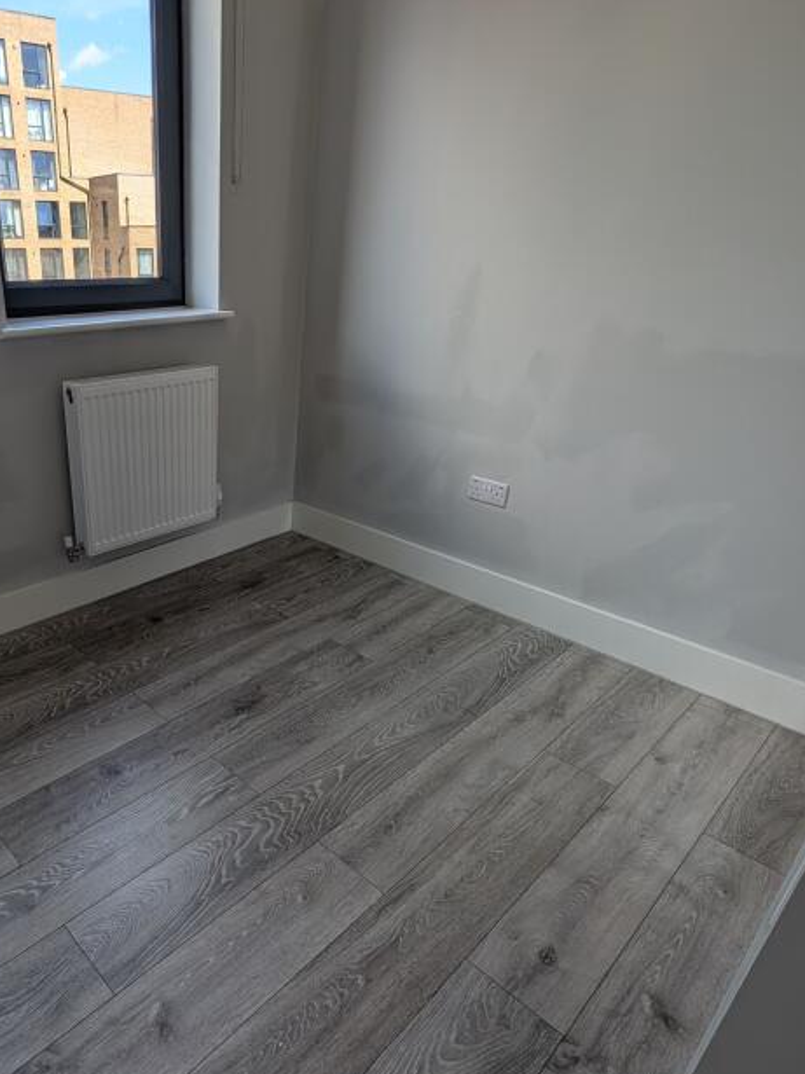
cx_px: 196
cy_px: 572
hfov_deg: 62.0
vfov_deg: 81.7
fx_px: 620
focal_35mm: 20
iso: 49
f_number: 1.7
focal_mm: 2.02
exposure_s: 1/781
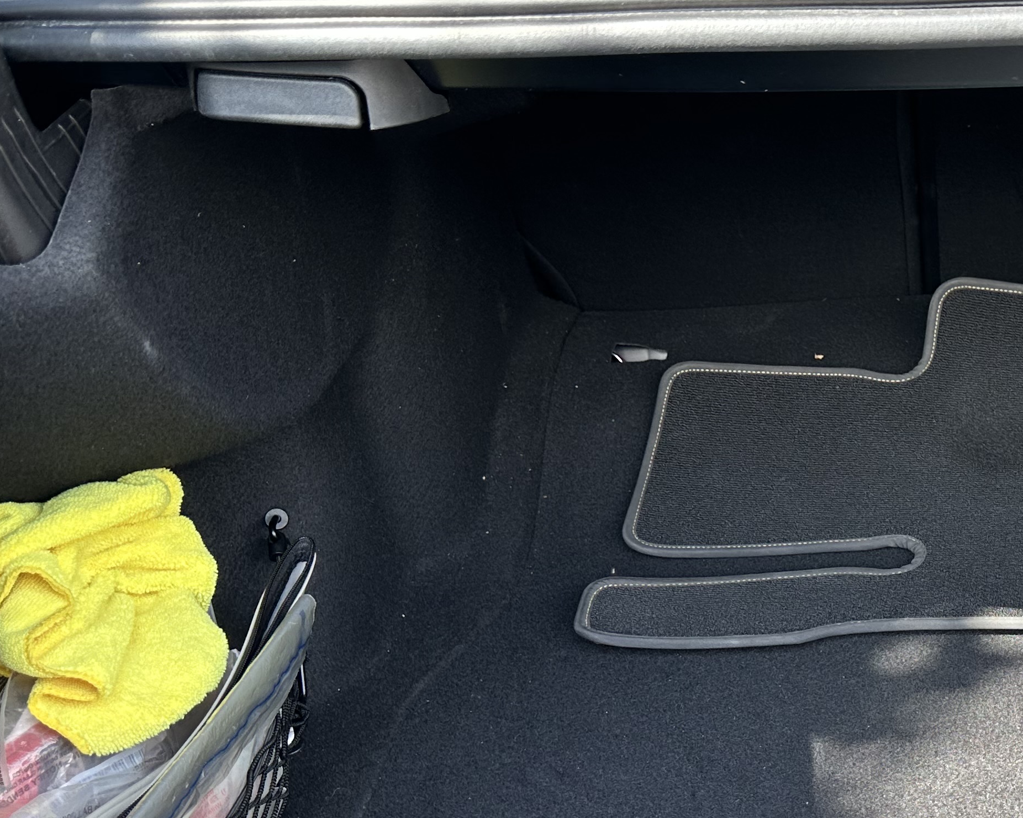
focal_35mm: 51
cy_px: 543
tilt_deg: -30.2
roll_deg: +1.6
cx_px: 1020
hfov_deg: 33.6
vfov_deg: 29.5
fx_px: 1544
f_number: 1.78
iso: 64
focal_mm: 6.86
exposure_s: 1/211
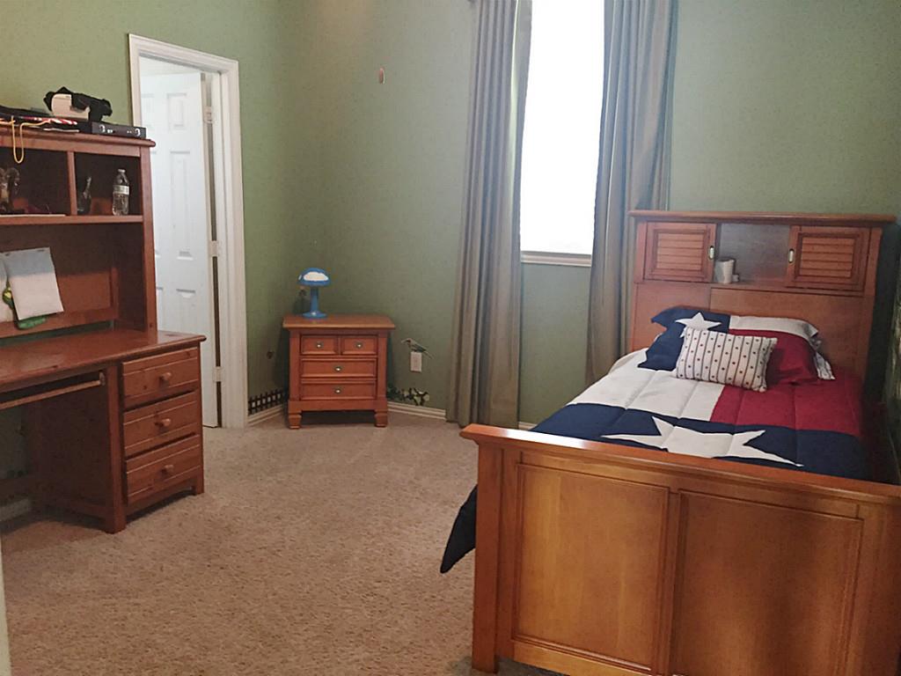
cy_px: 338
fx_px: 755
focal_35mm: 29
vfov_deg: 48.2
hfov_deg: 61.7
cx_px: 450
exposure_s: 1/24
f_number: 2.2
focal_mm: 4.15
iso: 250
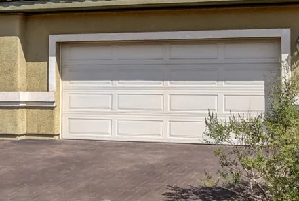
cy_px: 2
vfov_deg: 15.7
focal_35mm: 86
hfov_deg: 23.5
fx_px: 716
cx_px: 106
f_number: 8
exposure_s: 1/1250
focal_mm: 25
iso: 400
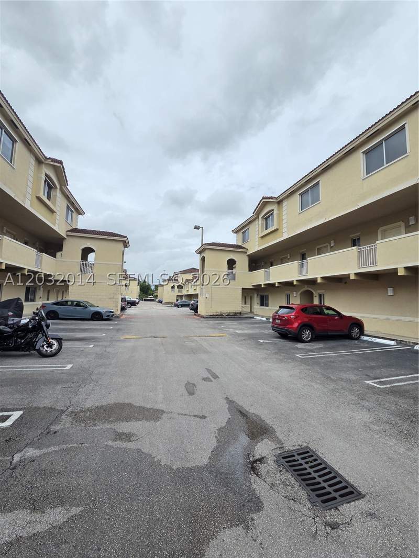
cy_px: 279
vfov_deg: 106.2
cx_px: 210
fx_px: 210
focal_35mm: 13
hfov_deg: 89.9
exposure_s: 1/1343
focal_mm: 2.2
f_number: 2.2
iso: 50
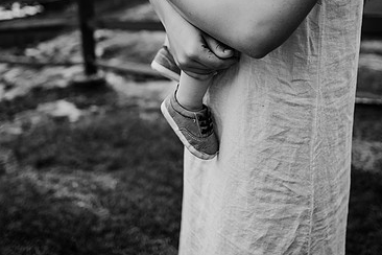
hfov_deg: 50.7
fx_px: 403
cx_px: 191
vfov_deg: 34.1
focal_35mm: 38
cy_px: 55
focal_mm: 24
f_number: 2
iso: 320
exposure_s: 1/500
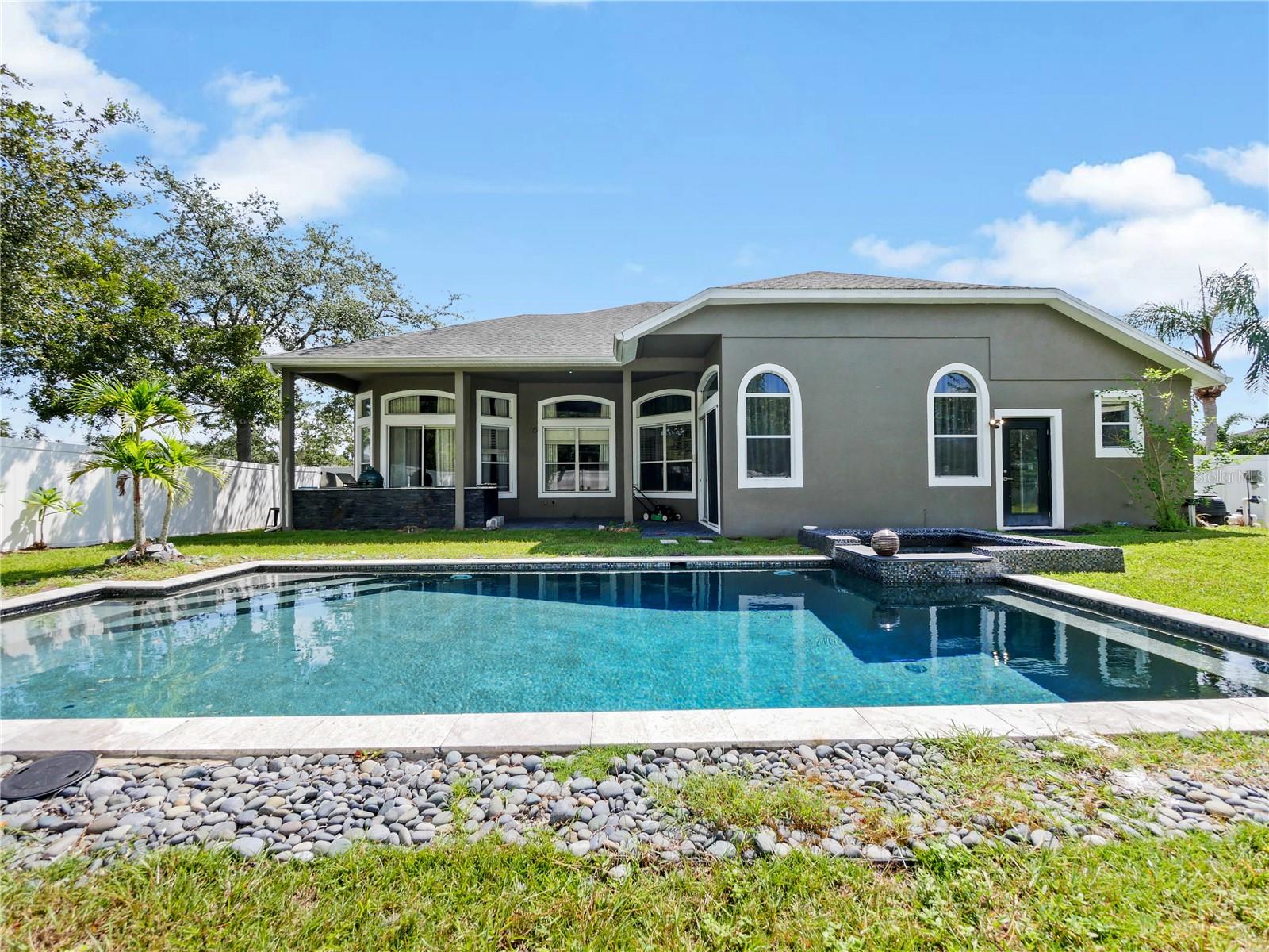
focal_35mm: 14
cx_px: 634
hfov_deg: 102.1
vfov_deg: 85.7
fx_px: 513
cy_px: 476
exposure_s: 1/320
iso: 200
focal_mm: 7
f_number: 7.1
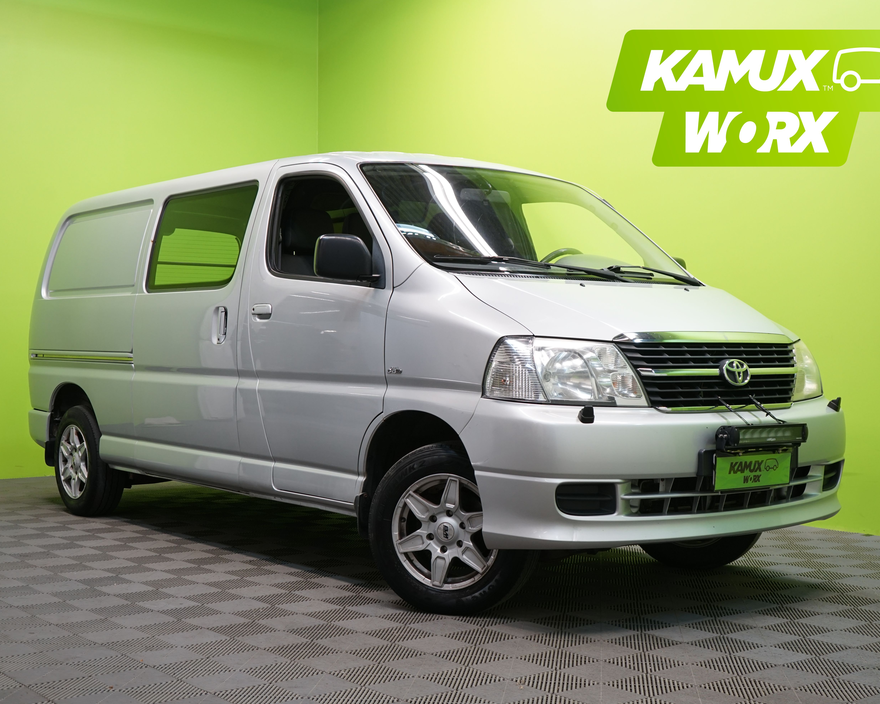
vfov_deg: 32.1
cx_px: 451
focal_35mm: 47
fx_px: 1224
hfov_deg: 39.5
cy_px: 349
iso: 640
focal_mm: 41
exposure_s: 1/50
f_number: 5.6
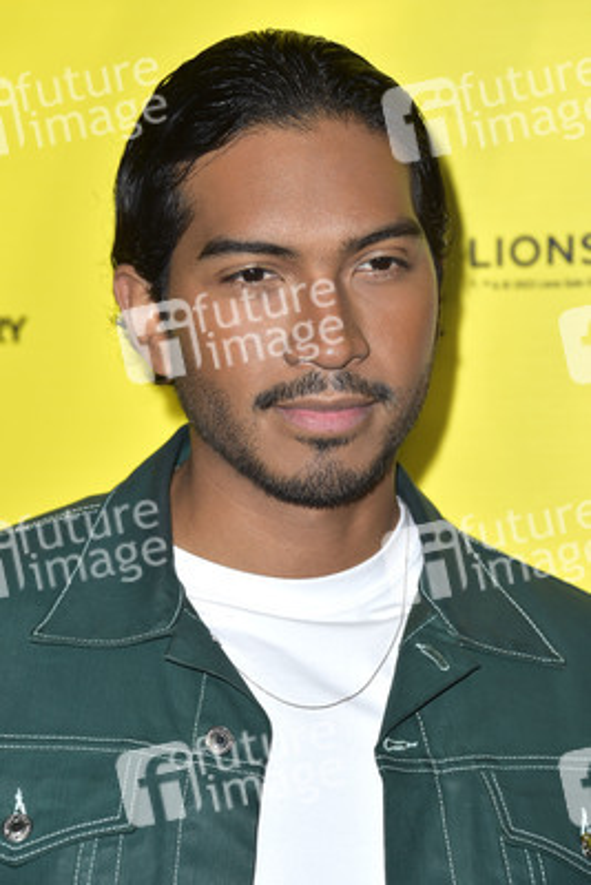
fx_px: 3567
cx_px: 296
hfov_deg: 9.5
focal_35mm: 145
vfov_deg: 14.1
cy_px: 442
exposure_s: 1/250
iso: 250
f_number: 6.3
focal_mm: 145
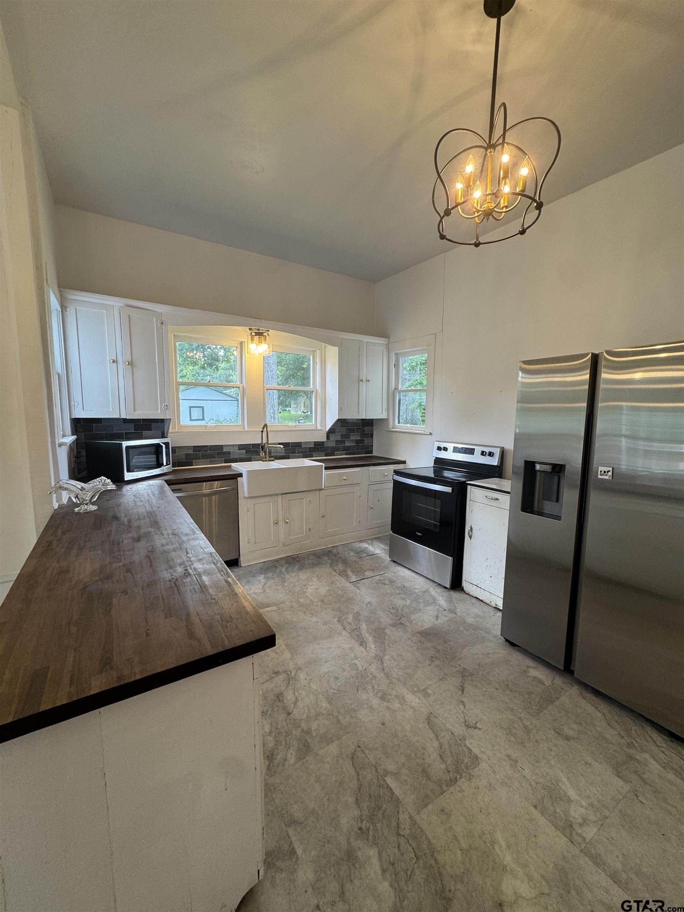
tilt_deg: -6.8
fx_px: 369
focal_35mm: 14
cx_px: 342
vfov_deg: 102.1
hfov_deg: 85.7
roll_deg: +0.5
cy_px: 456
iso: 125
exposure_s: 1/120
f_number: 2.2
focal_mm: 2.22
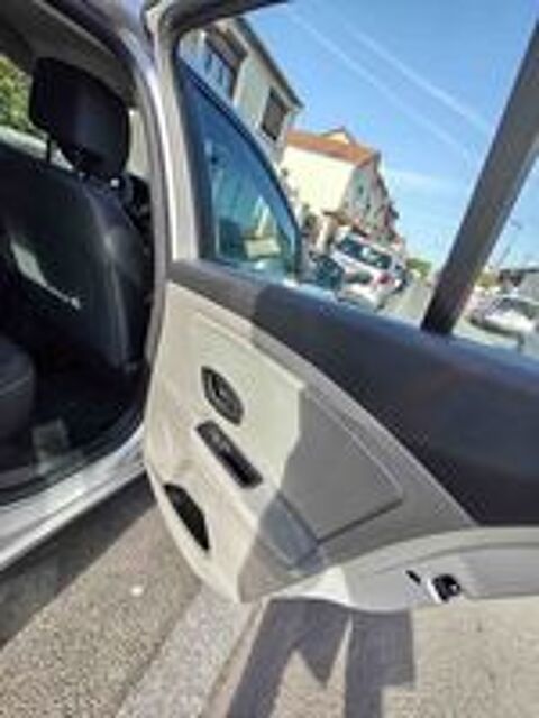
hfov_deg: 81.7
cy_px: 359
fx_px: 311
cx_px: 270
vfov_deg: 98.2
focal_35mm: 15
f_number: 2.2
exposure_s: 1/121
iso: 50
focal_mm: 1.67
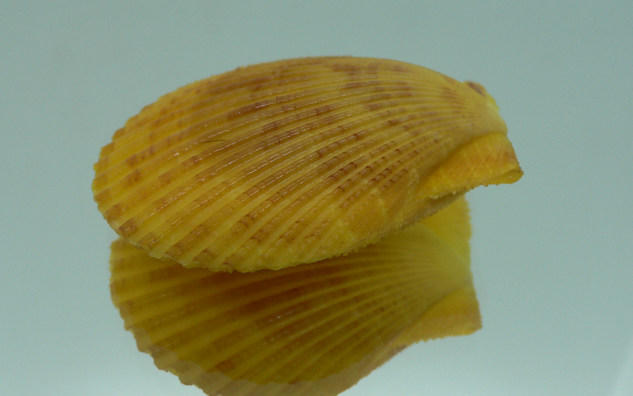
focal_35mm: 41
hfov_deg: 48.2
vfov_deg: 31.2
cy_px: 196
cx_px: 308
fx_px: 707
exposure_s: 1/60
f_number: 2.8
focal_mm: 4.6
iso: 80
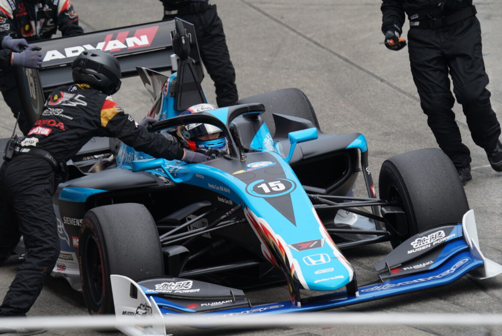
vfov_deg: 2.3
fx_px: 8373
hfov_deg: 3.4
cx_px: 251
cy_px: 168
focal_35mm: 600
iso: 125
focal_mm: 600
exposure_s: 1/200
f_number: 9
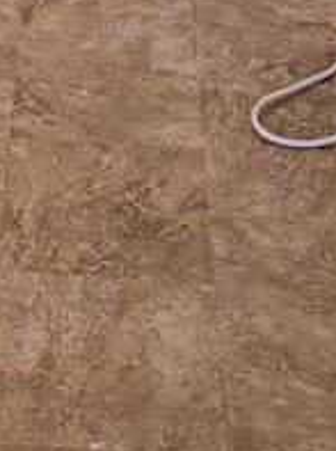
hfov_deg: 11.6
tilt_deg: -12.2
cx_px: -78
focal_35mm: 125
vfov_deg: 12.9
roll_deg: +0.5
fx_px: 1623
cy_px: -563
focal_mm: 6.76
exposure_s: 1/240
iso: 80
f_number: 1.78
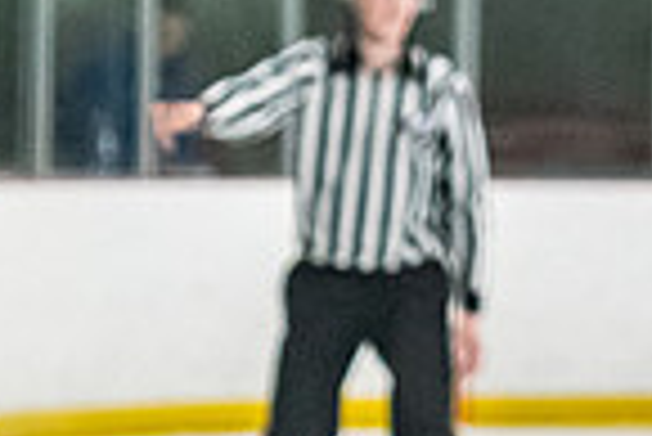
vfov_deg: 1.9
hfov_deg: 2.8
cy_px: 943
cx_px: 13
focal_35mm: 738
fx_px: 13379
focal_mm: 105
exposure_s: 1/800
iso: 3200
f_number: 2.8
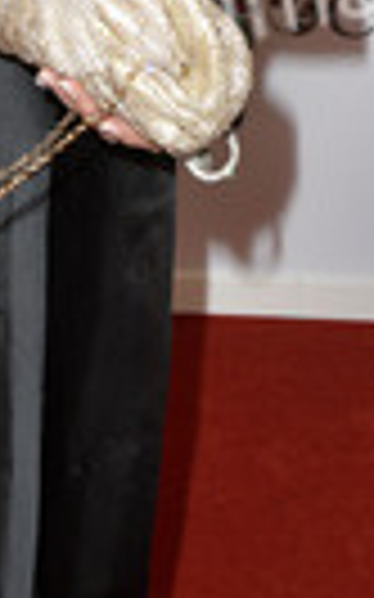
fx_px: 2106
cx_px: -149
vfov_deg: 15.2
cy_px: -256
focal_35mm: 129
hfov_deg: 9.9
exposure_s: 1/200
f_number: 6.3
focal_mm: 42
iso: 640
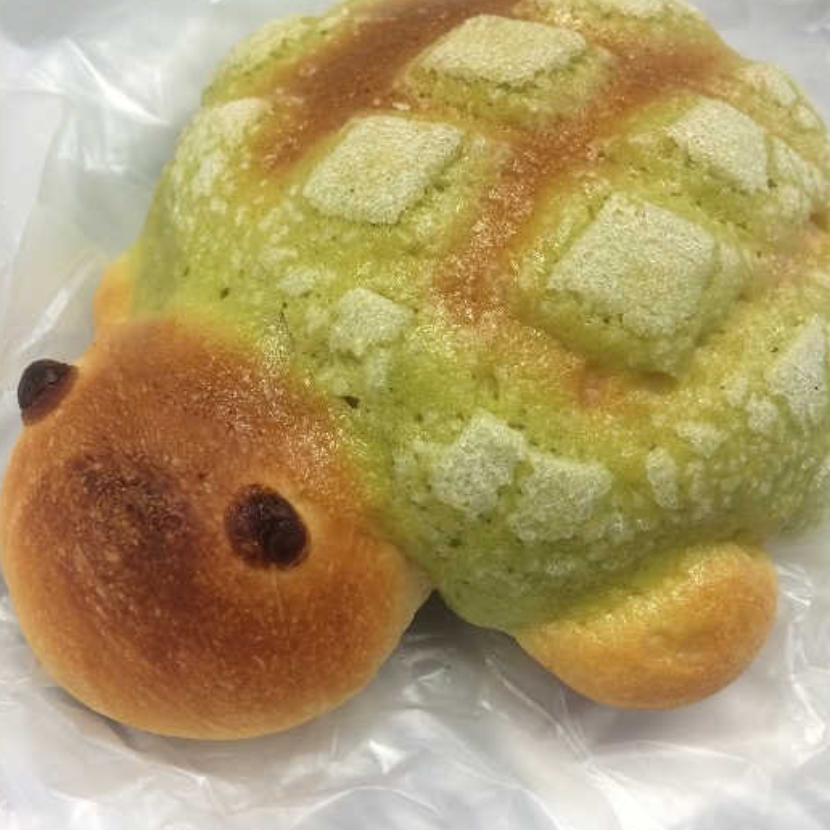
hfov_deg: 46.0
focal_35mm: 36
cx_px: 416
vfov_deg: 45.7
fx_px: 977
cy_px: 323
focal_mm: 4.12
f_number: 2.2
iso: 64
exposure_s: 1/33
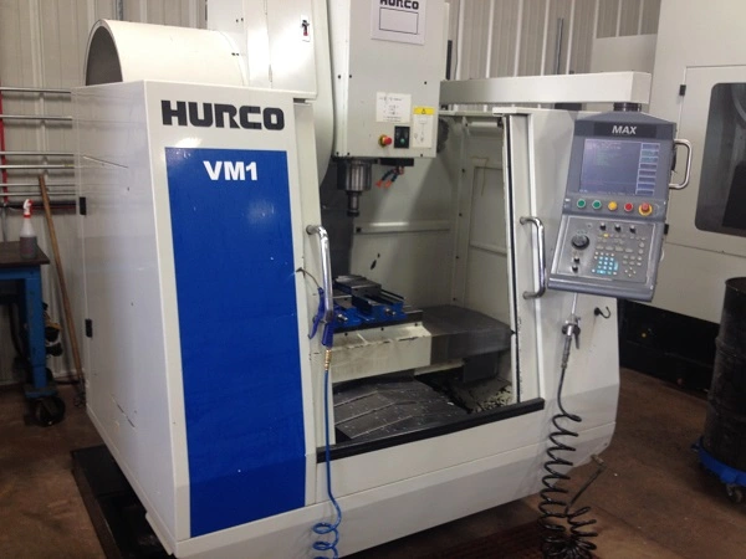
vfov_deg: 40.7
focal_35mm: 35
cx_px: 373
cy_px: 280
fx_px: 754
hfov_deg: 52.6
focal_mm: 4.28
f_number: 2.4
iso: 50
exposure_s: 1/30
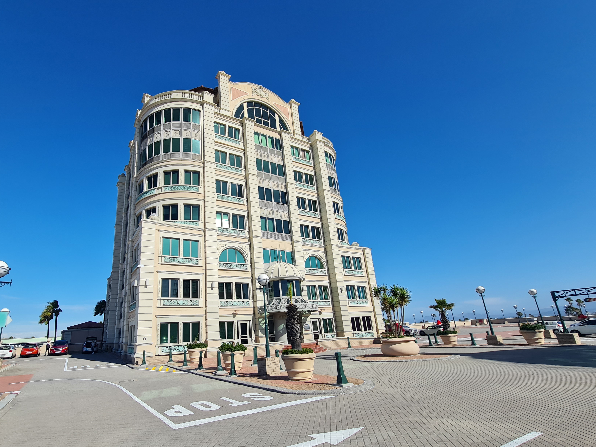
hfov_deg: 93.1
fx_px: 275
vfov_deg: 77.9
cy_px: 243
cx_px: 234
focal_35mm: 16
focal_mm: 2.2
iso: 50
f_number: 2.2
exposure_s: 1/2480
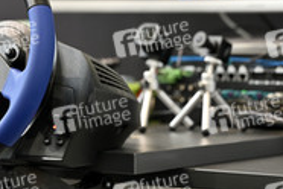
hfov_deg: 12.1
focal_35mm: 170
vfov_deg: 8.0
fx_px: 1336
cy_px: 2
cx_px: 112
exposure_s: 1/400
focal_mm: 70
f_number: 2.8
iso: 640
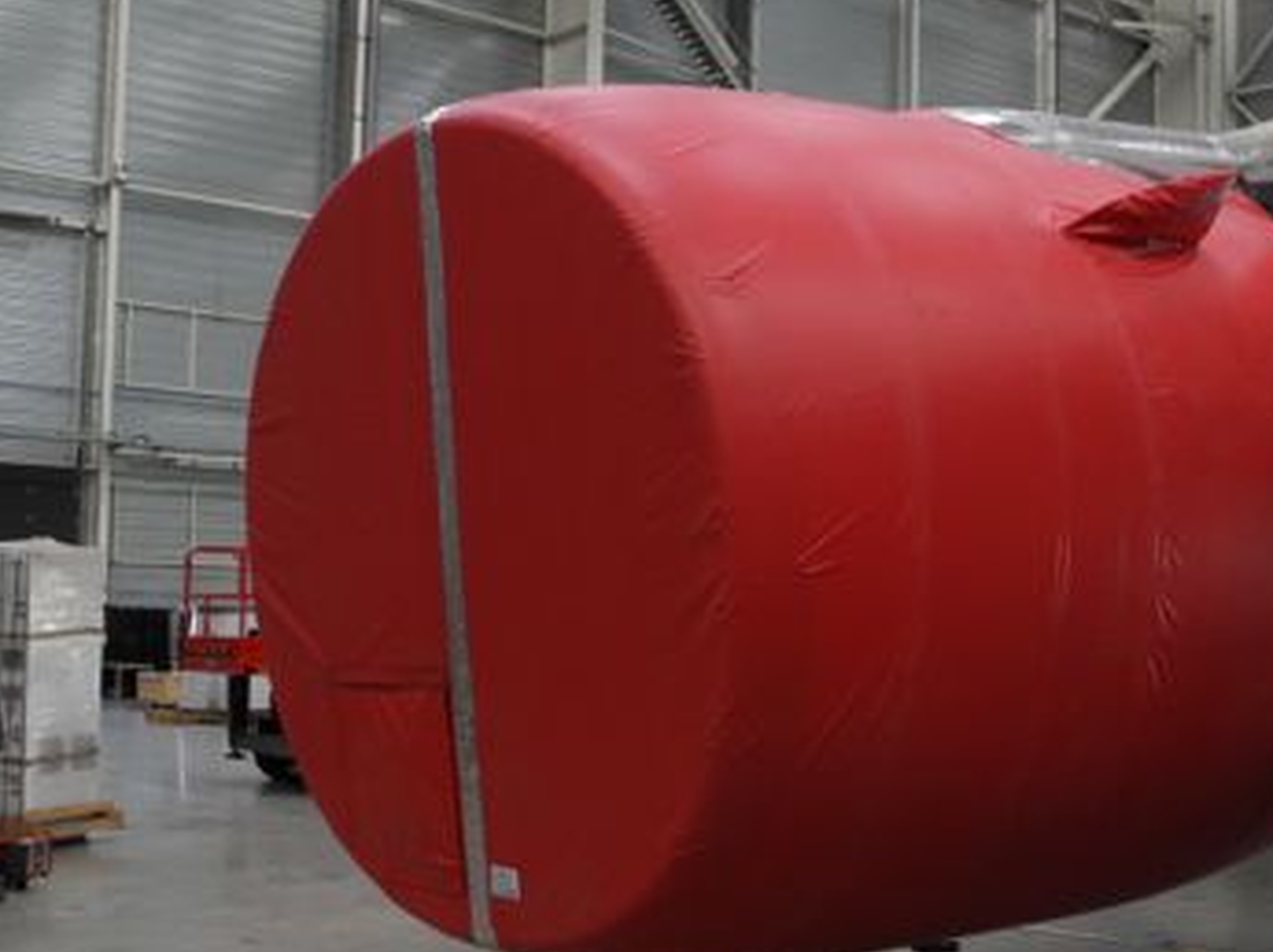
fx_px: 1910
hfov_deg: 35.9
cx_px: 970
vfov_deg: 28.0
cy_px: 506
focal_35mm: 52
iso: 103
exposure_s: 1/30
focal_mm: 6
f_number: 2.8
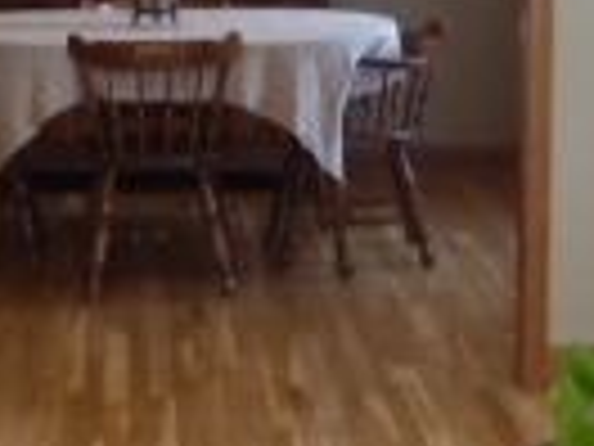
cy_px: 189
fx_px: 2488
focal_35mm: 145
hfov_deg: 13.5
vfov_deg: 10.2
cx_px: 104
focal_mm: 5
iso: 250
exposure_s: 1/30
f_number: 3.4
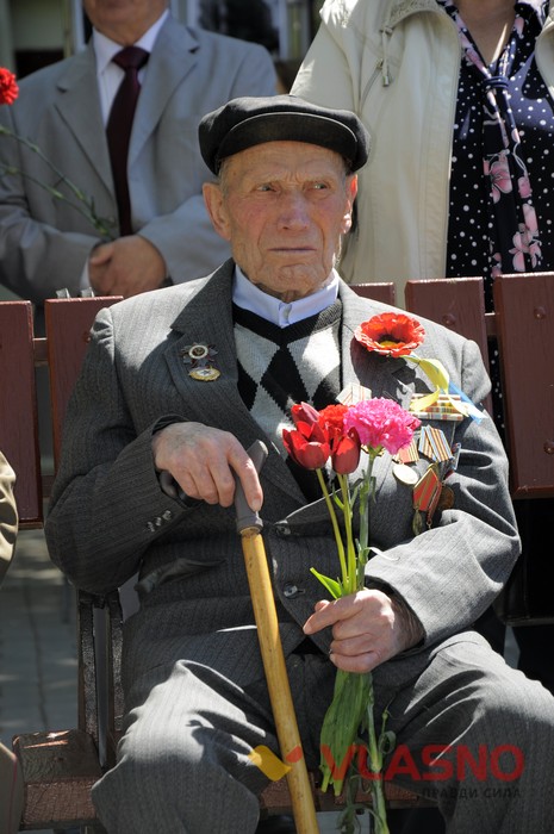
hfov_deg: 8.7
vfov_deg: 13.1
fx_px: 3644
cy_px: 417
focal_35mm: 158
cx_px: 277
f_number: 8
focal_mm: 105
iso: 200
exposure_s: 1/200
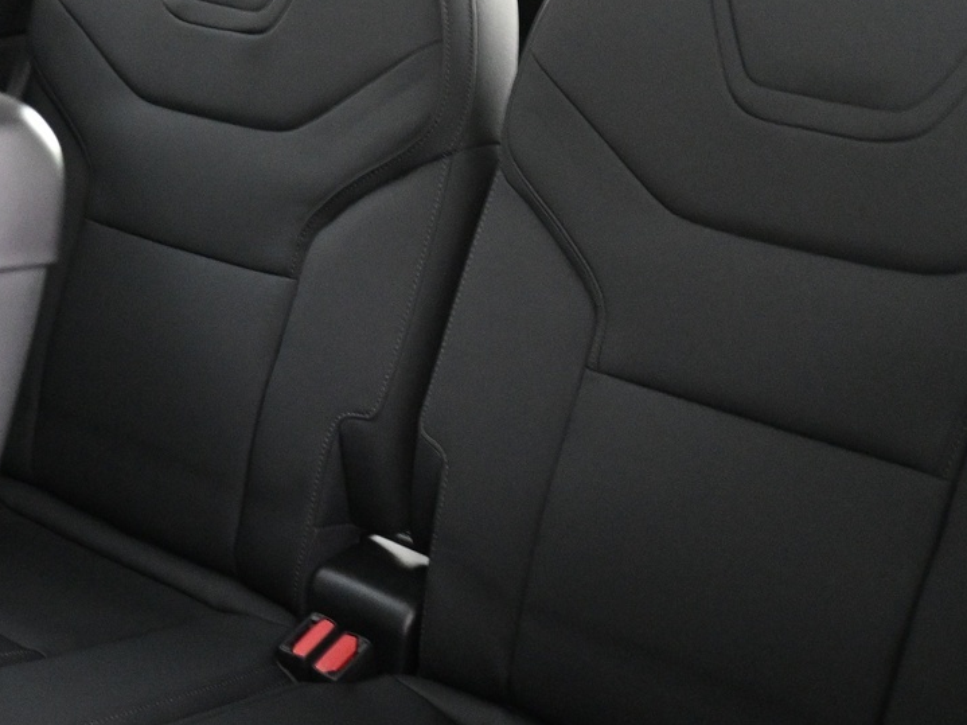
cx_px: 348
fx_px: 1452
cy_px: 356
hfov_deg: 36.6
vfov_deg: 28.0
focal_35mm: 52
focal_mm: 16
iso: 4000
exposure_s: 1/4
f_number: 3.5
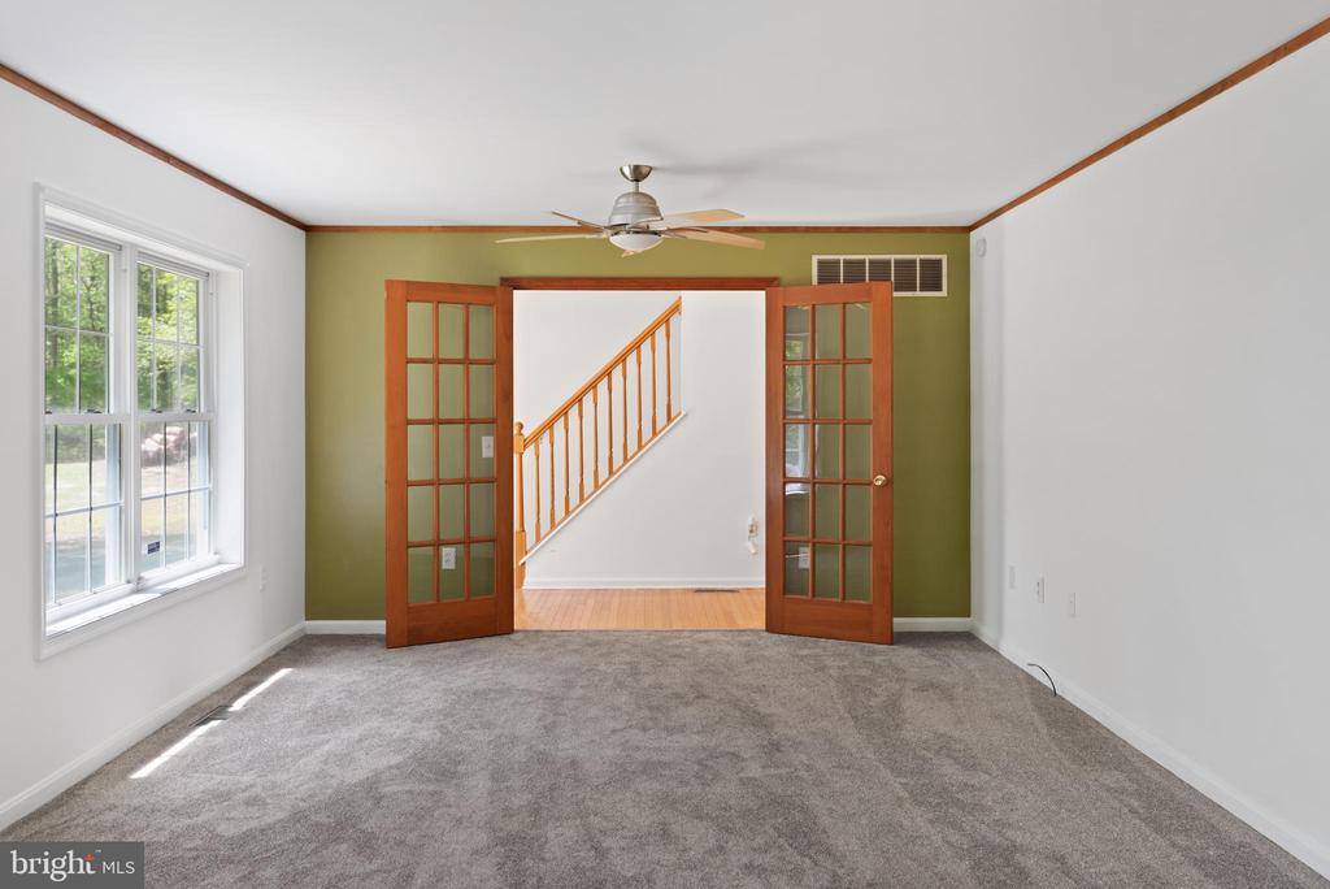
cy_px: 444
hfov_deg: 63.6
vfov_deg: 45.0
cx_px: 665
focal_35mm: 29
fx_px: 1072
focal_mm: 29
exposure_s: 1/10
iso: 400
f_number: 6.7
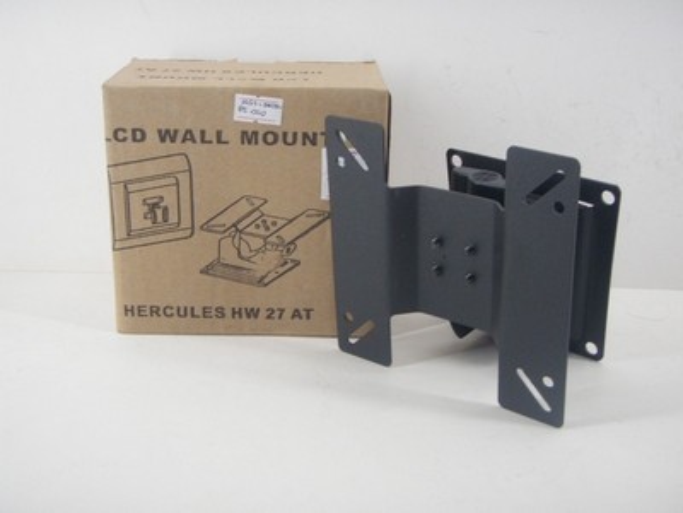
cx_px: 342
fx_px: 1006
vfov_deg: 28.6
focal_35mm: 51
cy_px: 256
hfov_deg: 37.5
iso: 200
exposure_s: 1/25
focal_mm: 9.13
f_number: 4
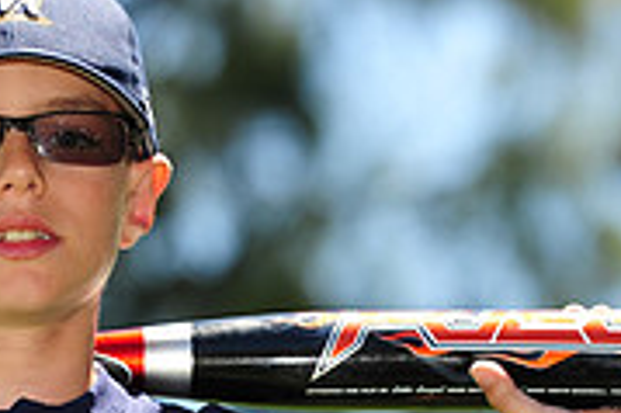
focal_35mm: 486
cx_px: 35
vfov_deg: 2.8
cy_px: 521
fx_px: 8376
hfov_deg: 4.2
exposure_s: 1/640
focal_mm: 150
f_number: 4
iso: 200
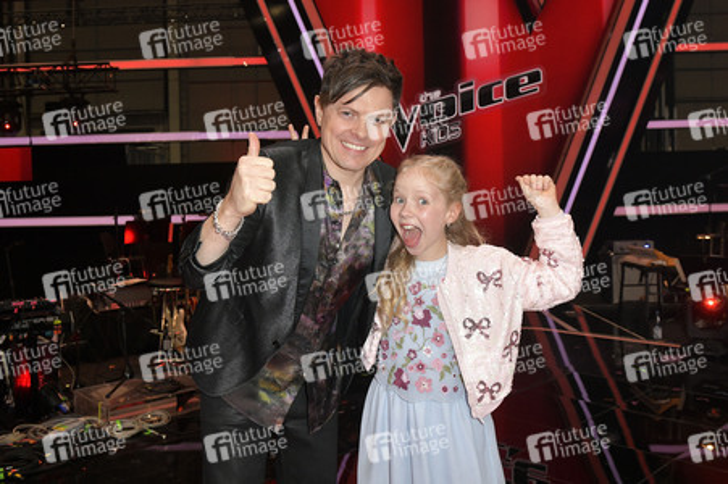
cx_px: 364
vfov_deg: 42.3
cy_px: 242
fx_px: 626
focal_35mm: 31
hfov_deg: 60.3
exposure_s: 1/200
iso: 2500
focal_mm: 31
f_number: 7.1
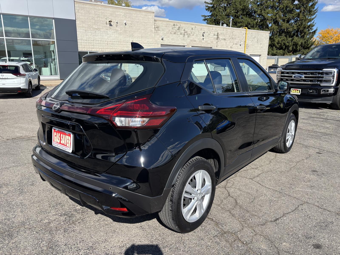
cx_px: 170
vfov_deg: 53.1
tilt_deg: -15.0
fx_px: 255
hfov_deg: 67.3
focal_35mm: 26
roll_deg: -1.3
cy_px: 128
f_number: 1.6
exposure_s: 1/2342
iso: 50
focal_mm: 5.96
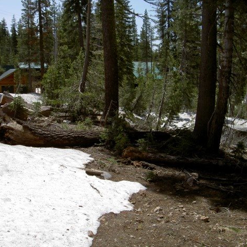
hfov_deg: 36.1
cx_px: 117
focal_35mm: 47
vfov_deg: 36.1
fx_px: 379
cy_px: 123
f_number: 4.7
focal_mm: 8
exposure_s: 1/640
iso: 100
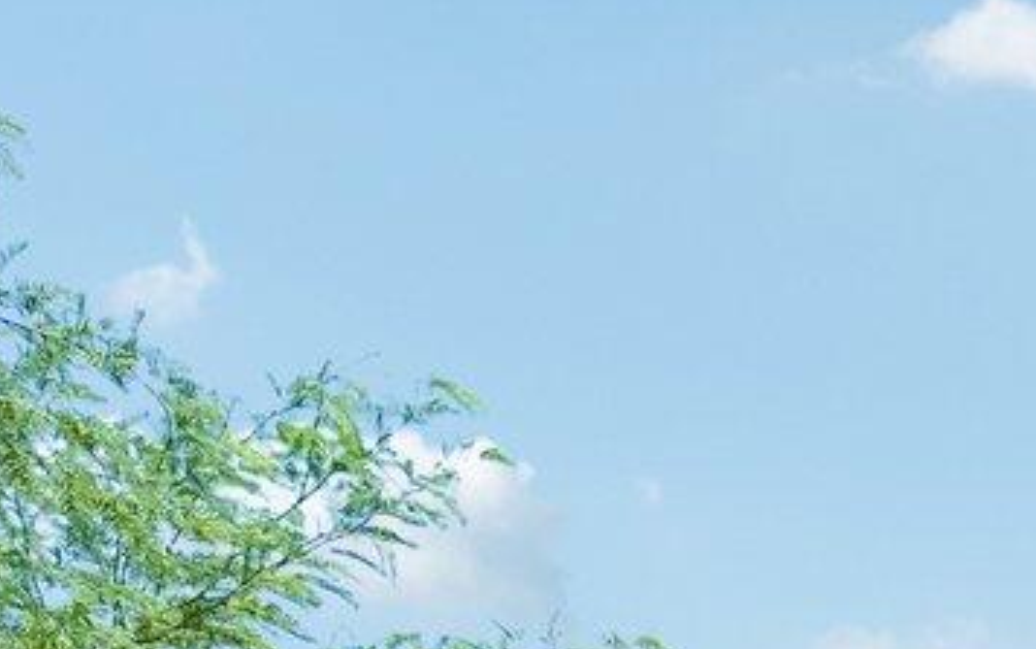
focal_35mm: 82
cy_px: 1512
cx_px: 1408
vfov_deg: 12.7
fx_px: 2317
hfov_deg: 22.2
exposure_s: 1/2000
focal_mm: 14
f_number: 8
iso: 640
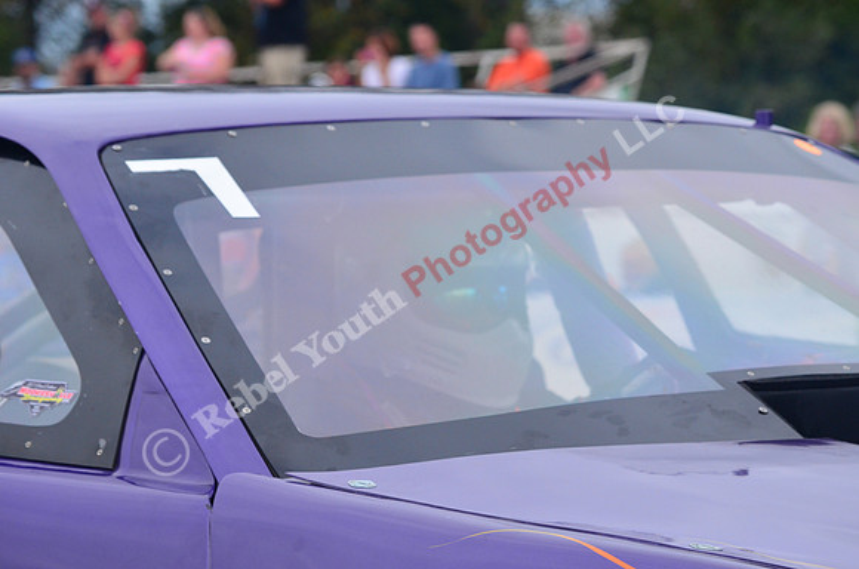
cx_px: 430
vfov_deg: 7.6
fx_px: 4286
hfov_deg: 11.4
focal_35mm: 180
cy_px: 284
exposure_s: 1/1250
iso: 1000
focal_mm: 120
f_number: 9
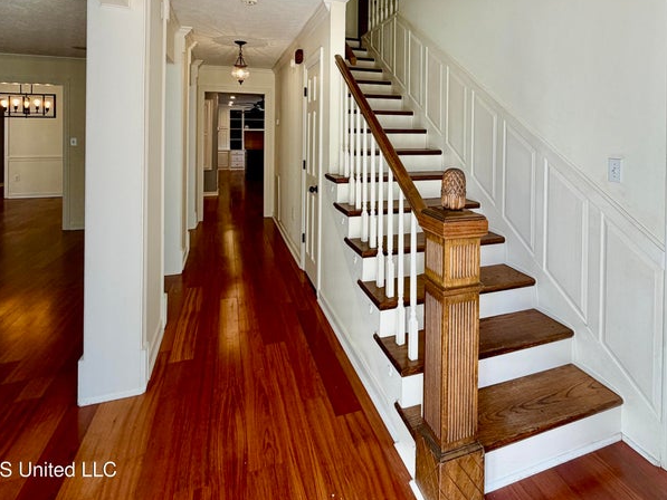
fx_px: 385
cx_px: 382
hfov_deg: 81.2
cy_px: 145
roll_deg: -0.1
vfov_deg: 63.3
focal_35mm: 20
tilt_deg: -2.2
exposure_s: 1/120
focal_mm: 2.22
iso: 64
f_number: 2.2
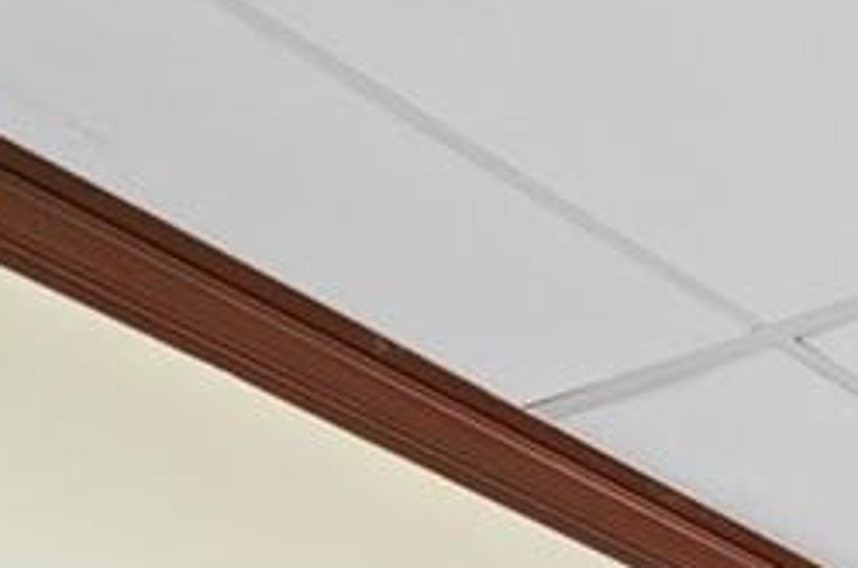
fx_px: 2141
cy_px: 1726
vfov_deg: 10.5
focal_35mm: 90
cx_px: 1881
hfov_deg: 15.8
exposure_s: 1/1.25
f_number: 8
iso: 200
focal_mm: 14
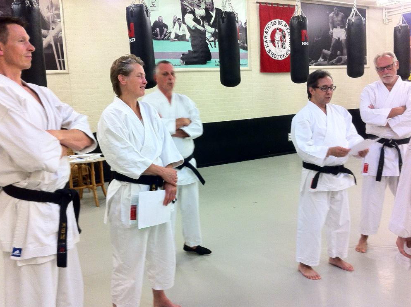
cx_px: 214
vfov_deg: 38.6
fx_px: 439
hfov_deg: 50.2
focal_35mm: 37
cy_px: 158
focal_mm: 3.85
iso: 125
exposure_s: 1/17
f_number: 2.8
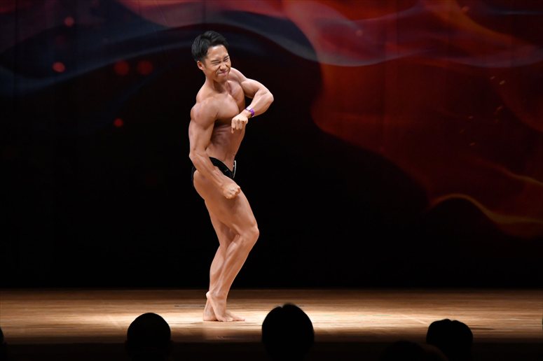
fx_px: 3618
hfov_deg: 8.6
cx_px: 272
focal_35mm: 240
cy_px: 180
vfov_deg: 5.7
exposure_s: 1/400
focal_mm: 160
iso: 4000
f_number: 5.6
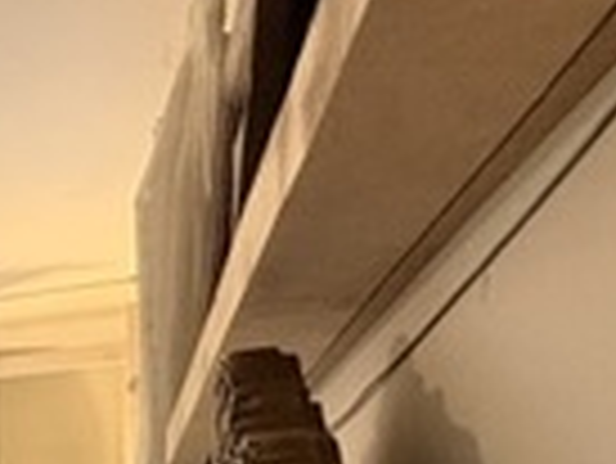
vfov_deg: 19.3
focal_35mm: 68
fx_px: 1211
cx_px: -699
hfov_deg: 17.4
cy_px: 662
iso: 160
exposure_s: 1/60
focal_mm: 2.22
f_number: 2.2
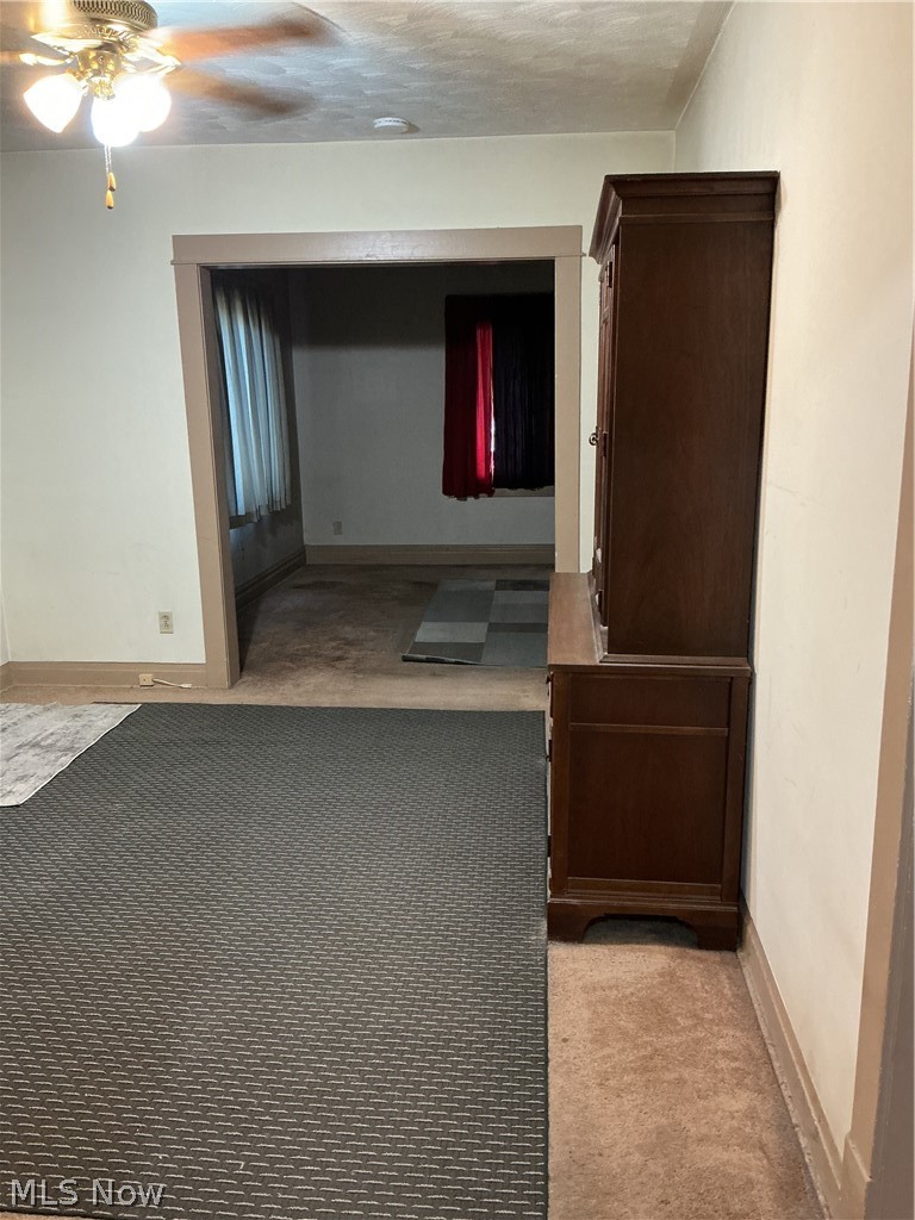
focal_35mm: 29
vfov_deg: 61.7
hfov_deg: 48.2
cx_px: 458
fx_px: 1022
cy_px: 610
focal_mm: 3
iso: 250
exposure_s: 1/40
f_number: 1.8
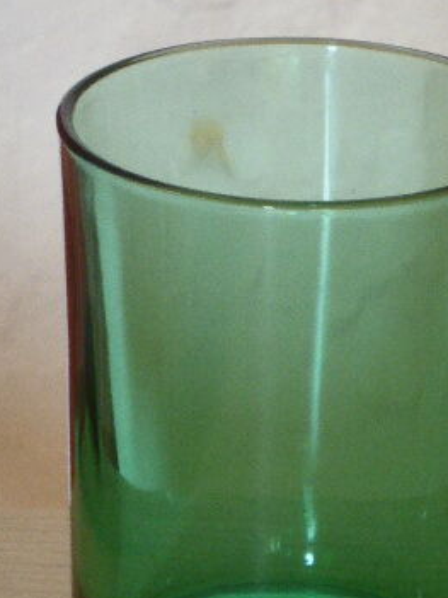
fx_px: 10843
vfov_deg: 3.2
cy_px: 296
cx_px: 262
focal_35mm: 628
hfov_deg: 2.4
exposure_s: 1/50
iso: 400
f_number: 5.9
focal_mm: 55.7
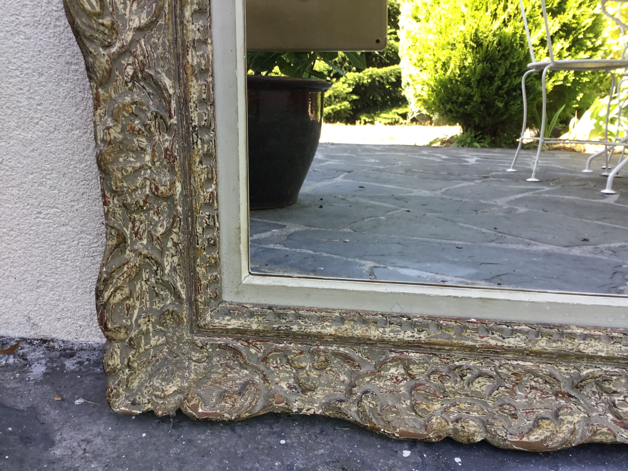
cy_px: 236
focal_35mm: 31
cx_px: 314
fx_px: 562
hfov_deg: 58.4
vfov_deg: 45.4
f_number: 2.4
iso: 40
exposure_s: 1/100
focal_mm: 3.3
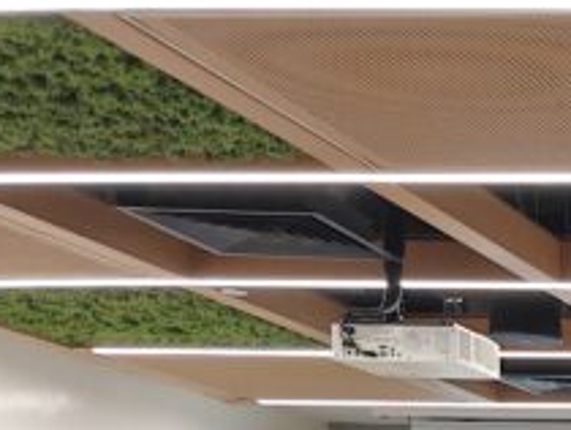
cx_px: 1009
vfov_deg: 11.2
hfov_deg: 15.3
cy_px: 1007
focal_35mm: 112
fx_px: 1850
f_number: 1.6
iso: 50
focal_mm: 6.06
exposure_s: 1/100
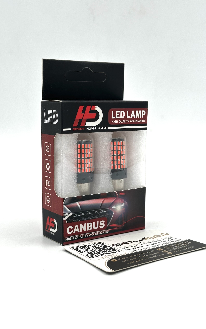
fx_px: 458
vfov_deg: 39.6
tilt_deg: -9.1
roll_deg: -0.4
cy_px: 164
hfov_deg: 25.3
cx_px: 106
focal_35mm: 51
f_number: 1.78
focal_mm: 6.86
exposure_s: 1/404
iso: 64
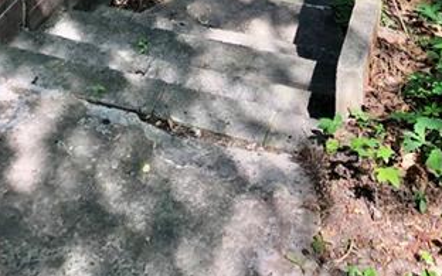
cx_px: 200
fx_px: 879
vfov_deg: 15.4
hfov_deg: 28.2
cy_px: -217
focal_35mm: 73
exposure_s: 1/120
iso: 32
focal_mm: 3.99
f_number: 1.8
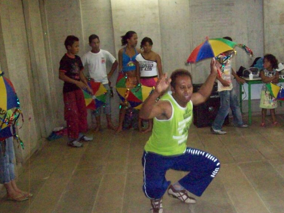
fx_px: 394
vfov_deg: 30.1
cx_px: 175
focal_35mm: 48
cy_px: 141
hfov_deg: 39.4
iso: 800
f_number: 2.7
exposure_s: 1/128
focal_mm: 6
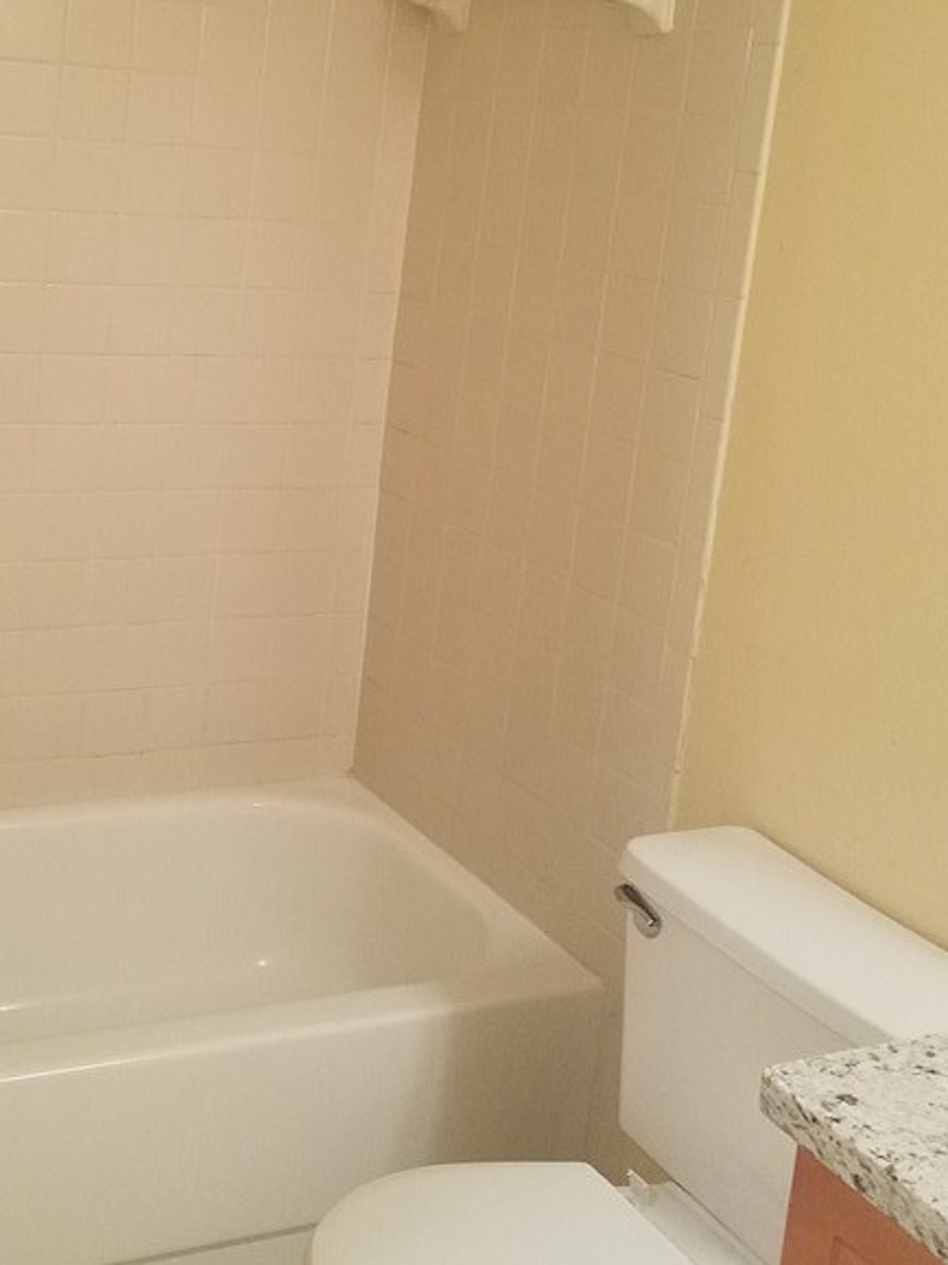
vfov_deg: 40.9
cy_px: 470
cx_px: 218
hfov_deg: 30.9
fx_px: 1680
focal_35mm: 46
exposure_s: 1/24
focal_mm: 4.2
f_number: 1.7
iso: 200
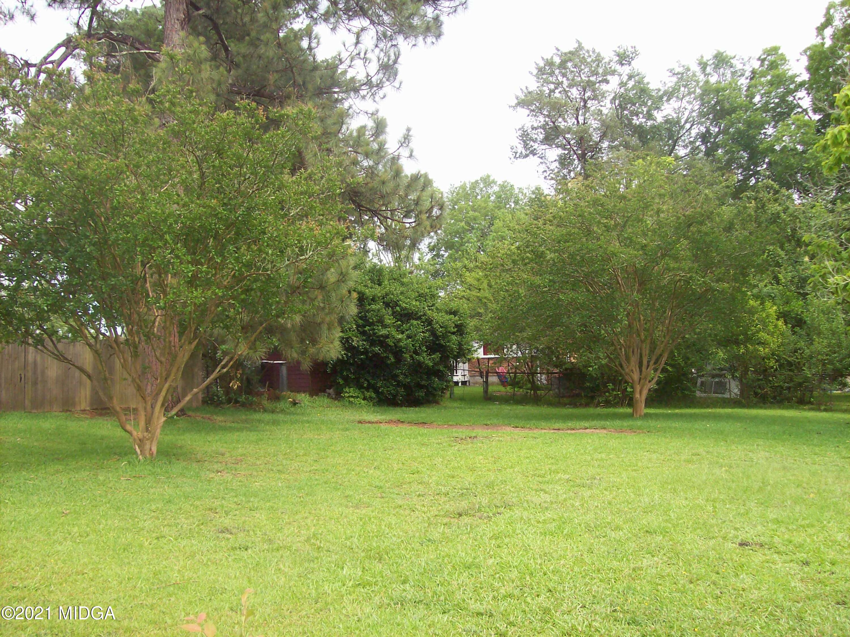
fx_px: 884
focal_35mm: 36
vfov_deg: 39.6
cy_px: 318
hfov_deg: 51.4
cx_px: 425
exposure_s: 1/296
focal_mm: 6
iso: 80
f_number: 2.7
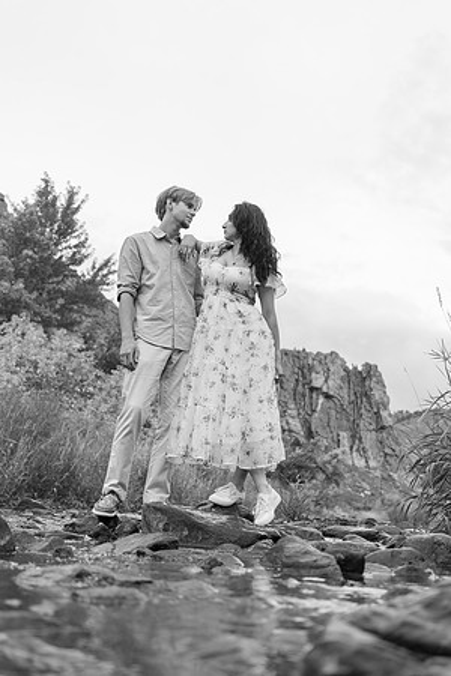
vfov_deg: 54.4
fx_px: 658
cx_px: 226
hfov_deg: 37.9
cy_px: 338
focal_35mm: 35
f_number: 2.8
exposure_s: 1/250
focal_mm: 35
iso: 250
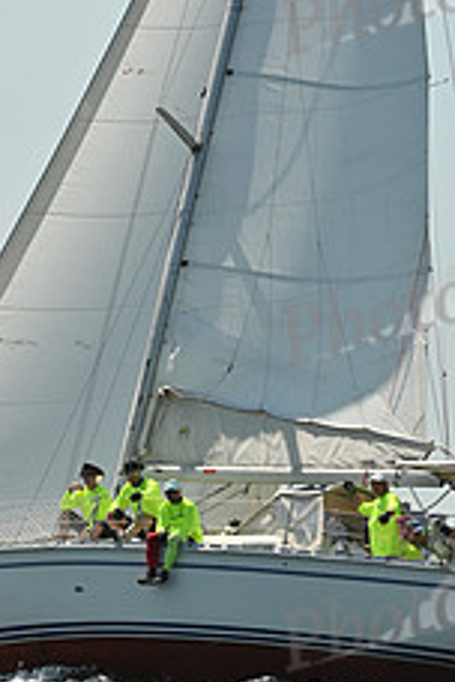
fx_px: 3374
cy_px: 176
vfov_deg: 11.5
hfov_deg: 7.7
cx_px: 127
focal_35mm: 178
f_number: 9
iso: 320
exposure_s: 1/1250
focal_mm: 70
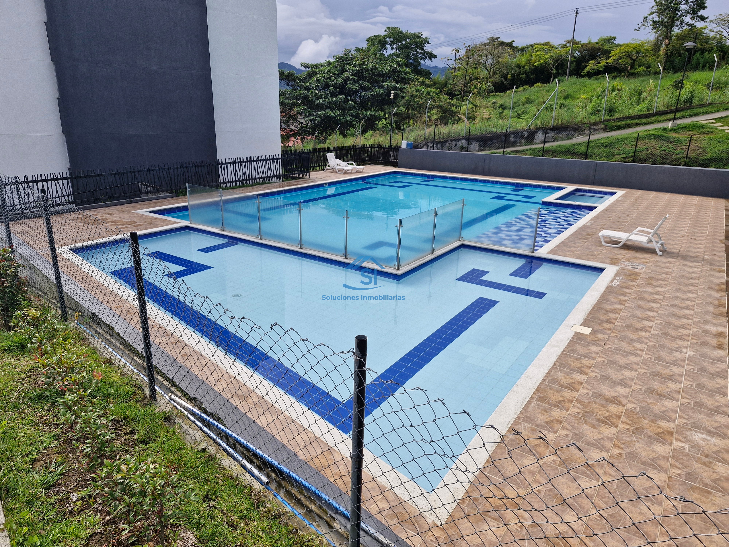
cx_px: 364
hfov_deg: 73.9
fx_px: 484
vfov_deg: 58.9
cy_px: 274
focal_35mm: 23
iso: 50
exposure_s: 1/1244
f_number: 1.8
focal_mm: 5.54
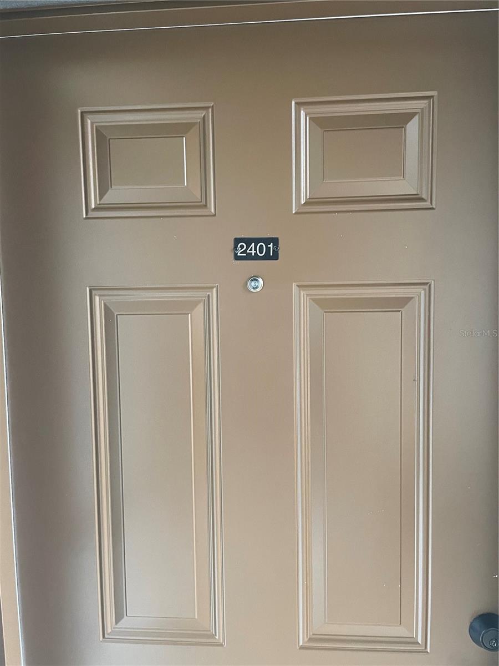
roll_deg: +1.3
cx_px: 250
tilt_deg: -5.1
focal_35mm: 26
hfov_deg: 53.1
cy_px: 333
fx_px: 500
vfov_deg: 67.3
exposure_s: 1/53
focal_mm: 4.2
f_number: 1.6
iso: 500
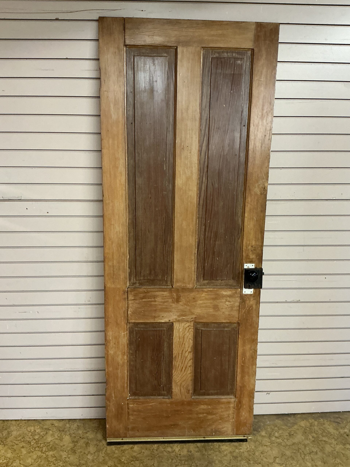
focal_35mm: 29
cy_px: 234
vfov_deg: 61.7
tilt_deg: -16.3
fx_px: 391
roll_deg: +0.0
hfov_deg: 48.2
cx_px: 175
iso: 160
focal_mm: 3
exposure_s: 1/60
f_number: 1.8
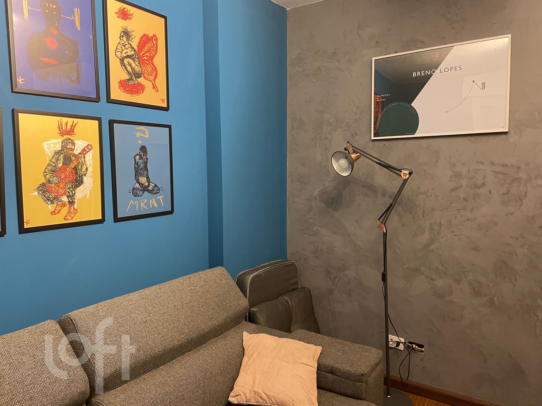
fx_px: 407
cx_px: 271
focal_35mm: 26
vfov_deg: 53.1
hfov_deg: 67.3
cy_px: 203
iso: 400
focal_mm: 4.2
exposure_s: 1/40
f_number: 1.6
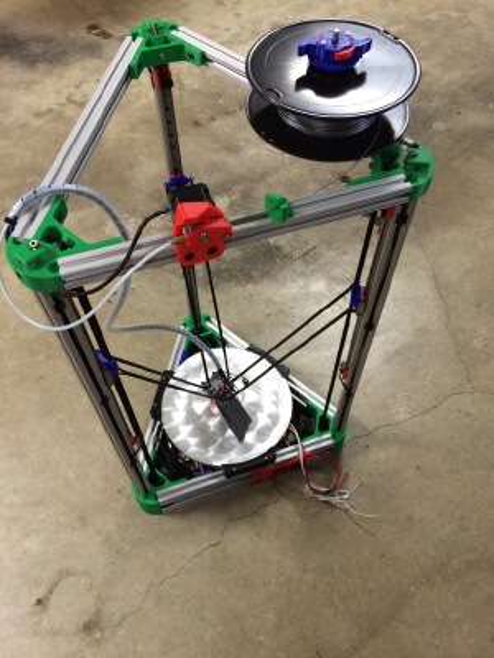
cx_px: 247
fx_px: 552
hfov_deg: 48.2
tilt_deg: -57.2
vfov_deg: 61.7
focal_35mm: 29
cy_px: 329
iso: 320
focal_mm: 4.15
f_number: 2.2
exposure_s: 1/30
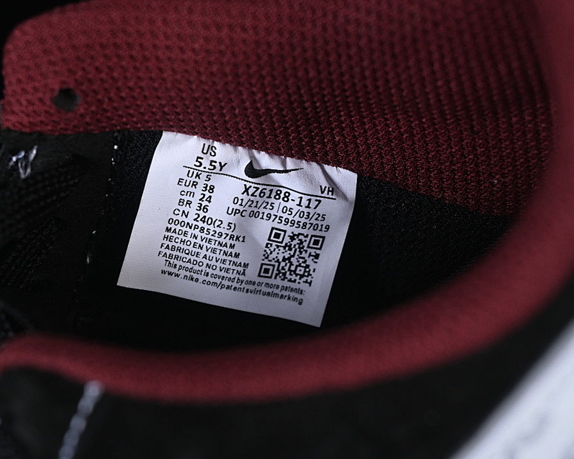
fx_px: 1444
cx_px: 255
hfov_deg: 22.5
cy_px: 229
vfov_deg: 18.1
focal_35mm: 85
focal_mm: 50
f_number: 6.3
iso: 160
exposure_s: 1/60
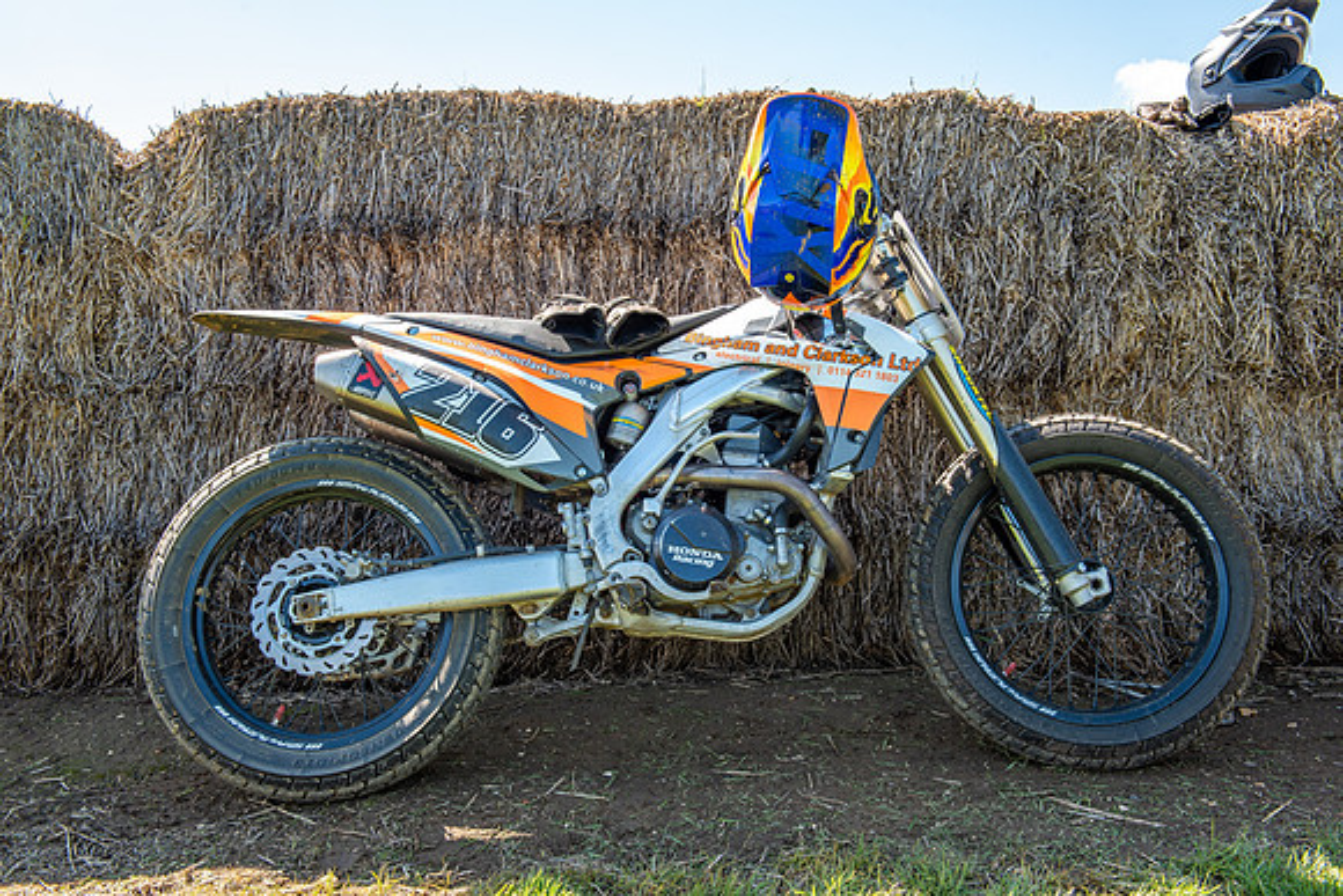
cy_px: 448
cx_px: 672
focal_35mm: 36
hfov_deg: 53.1
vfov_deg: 36.9
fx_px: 1343
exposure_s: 1/50
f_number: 8
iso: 100
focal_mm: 36
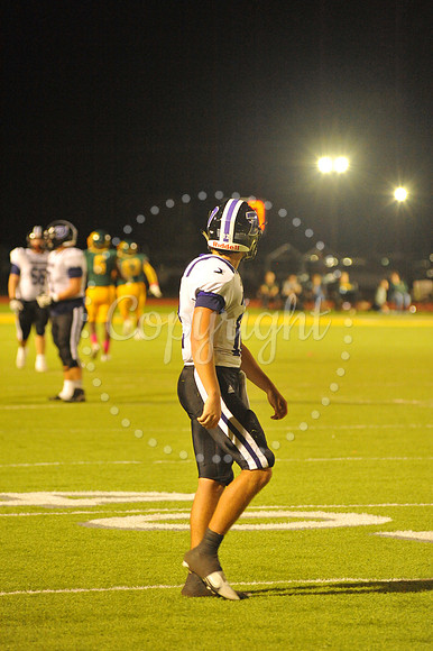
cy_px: 326
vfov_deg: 10.3
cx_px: 216
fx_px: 3612
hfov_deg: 6.9
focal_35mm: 200
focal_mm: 200
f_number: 5
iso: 6400
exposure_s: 1/200
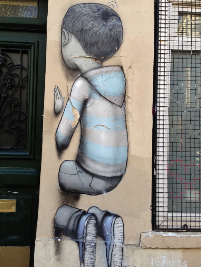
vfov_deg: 54.0
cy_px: 137
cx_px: 101
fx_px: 263
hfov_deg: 41.8
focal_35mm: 34
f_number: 2.4
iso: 64
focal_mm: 4.13
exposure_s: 1/120
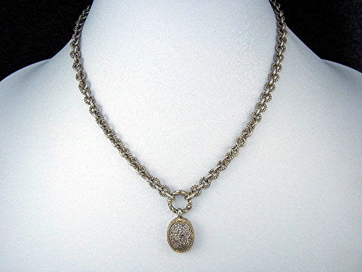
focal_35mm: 39
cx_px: 181
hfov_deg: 47.9
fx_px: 408
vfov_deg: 36.8
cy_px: 136
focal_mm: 7.1
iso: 160
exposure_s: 1/67
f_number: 3.7
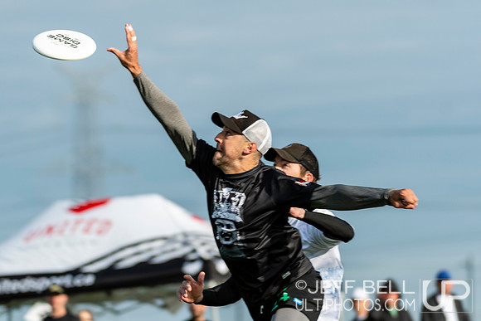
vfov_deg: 3.5
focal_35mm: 390
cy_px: 112
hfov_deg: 5.3
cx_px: 168
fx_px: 5209
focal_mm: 200
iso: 100
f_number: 4
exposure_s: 1/1000
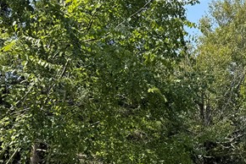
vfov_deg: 14.7
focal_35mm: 88
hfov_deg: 23.1
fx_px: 602
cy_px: 234
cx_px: 134
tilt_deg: +1.3
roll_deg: -4.8
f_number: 1.78
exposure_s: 1/1437
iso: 80
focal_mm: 6.76
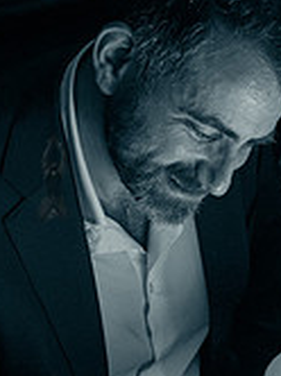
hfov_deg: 10.7
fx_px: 1487
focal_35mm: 137
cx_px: 280
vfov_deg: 14.3
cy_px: 326
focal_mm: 35
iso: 8000
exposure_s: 1/250
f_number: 4
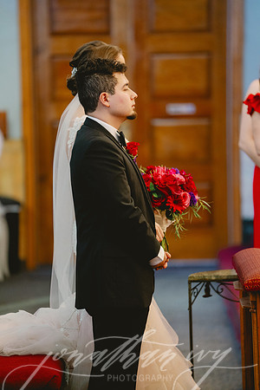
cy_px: 195
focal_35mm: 200
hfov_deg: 6.9
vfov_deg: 10.3
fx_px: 2166
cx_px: 130
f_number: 2.8
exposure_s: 1/125
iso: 2500
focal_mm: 200
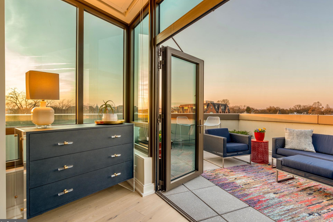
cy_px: 114
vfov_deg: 70.4
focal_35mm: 17
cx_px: 166
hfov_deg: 93.3
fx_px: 157
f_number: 8
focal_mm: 16
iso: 50
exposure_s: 1/1.25
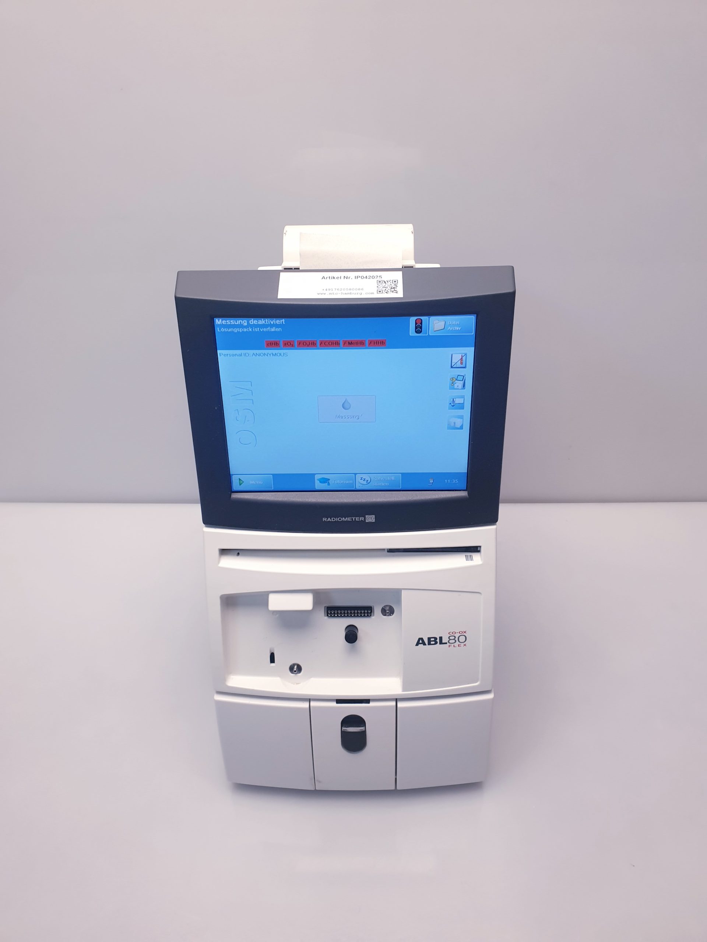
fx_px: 708
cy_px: 471
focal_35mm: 26
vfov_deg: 67.3
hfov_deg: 53.1
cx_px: 354
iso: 80
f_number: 2.4
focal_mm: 4.3
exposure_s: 1/100
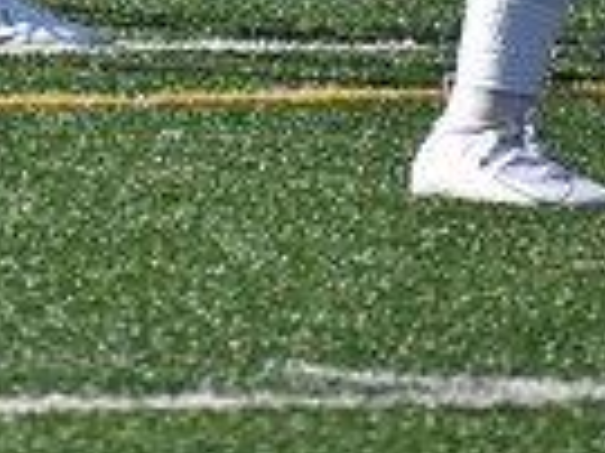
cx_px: -7
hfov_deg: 1.1
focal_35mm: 1858
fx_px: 32444
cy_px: -713
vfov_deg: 0.8
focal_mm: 300
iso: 400
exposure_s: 1/1250
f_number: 6.3
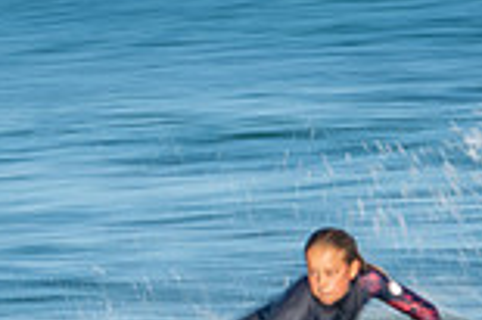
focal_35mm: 2244
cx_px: 264
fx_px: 30013
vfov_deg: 0.6
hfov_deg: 0.9
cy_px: 381
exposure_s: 1/20
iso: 100
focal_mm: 400
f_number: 29
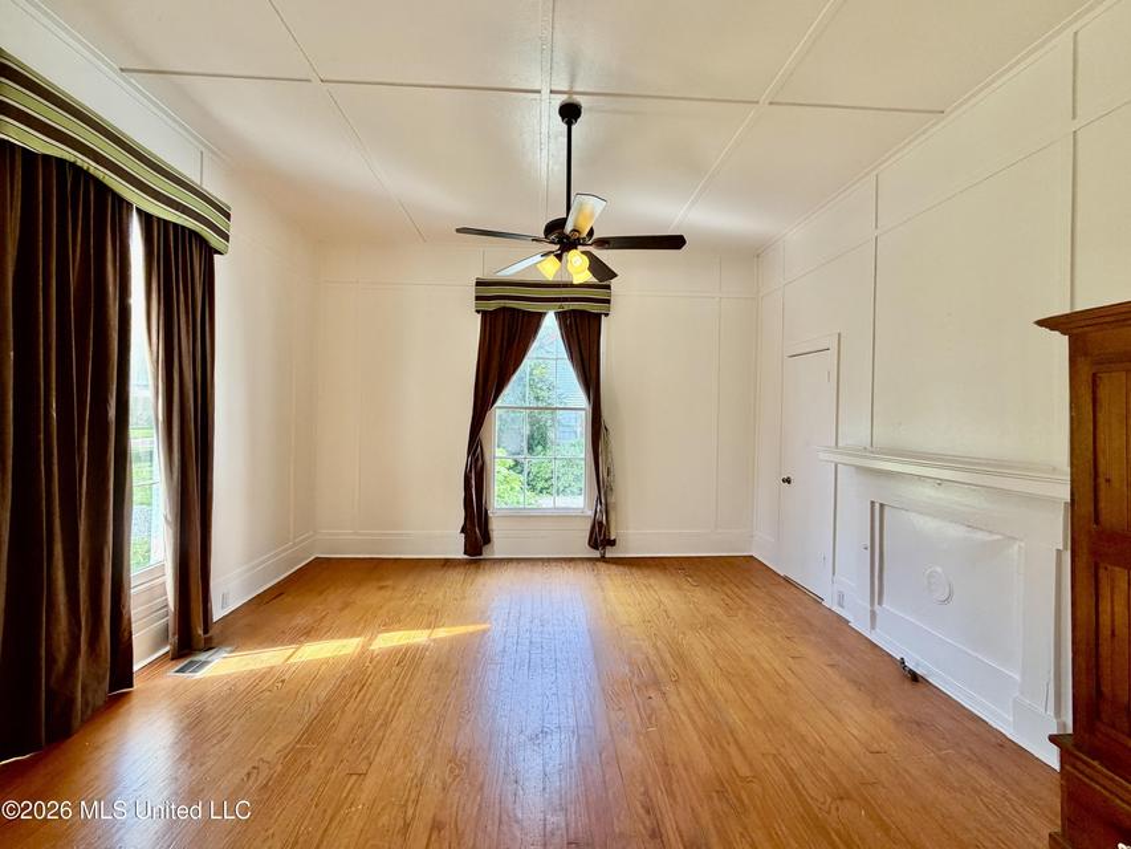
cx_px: 566
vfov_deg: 85.7
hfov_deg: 102.1
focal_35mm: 14
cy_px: 424
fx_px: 457
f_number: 2.2
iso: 125
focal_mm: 2.22
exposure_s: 1/121
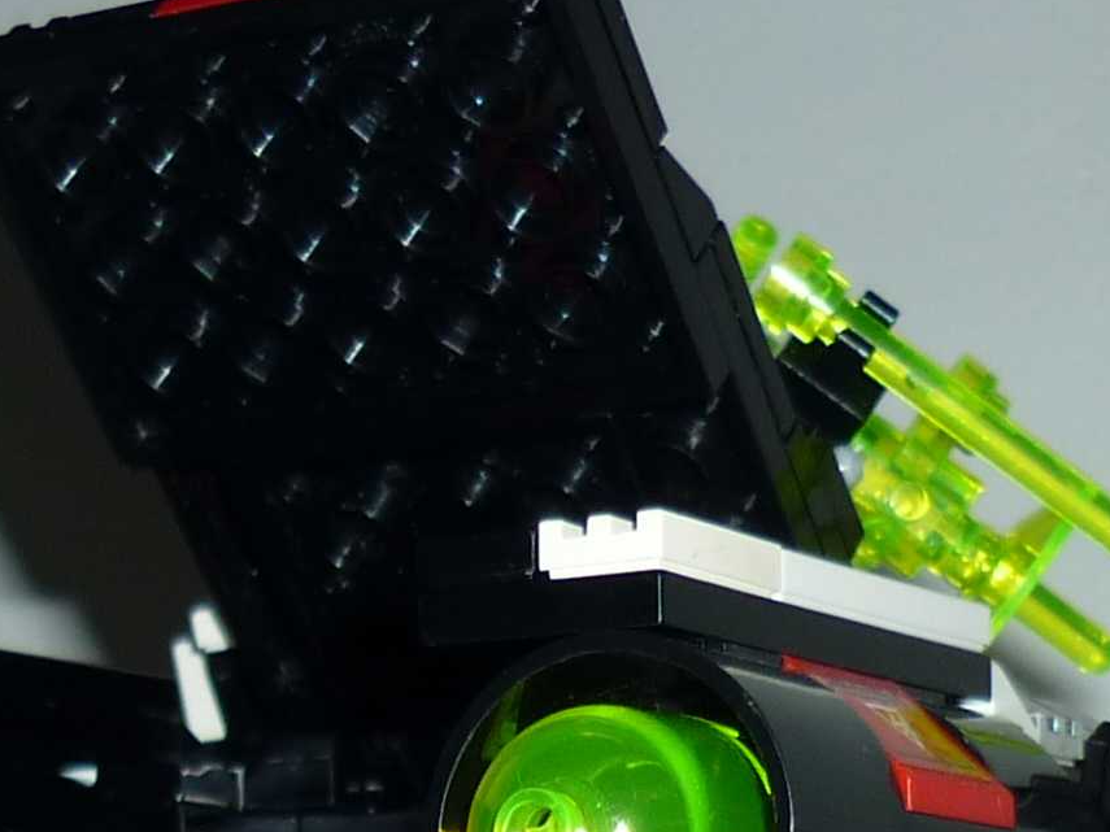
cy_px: 1436
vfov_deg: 11.1
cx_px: 200
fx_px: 4040
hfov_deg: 15.5
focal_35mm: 126
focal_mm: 5.5
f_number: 2.8
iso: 100
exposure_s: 1/60
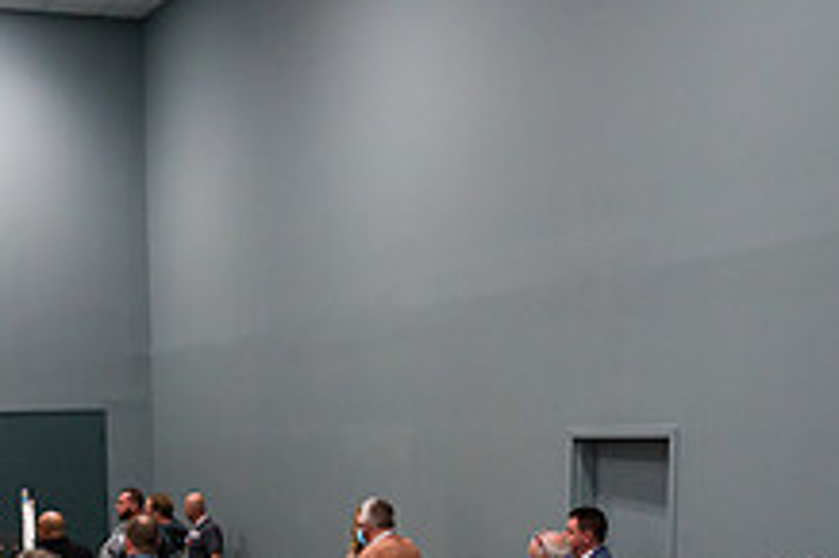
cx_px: 162
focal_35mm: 64
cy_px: 677
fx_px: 1490
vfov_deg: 19.9
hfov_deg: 30.6
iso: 3200
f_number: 3.2
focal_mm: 24
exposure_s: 1/200
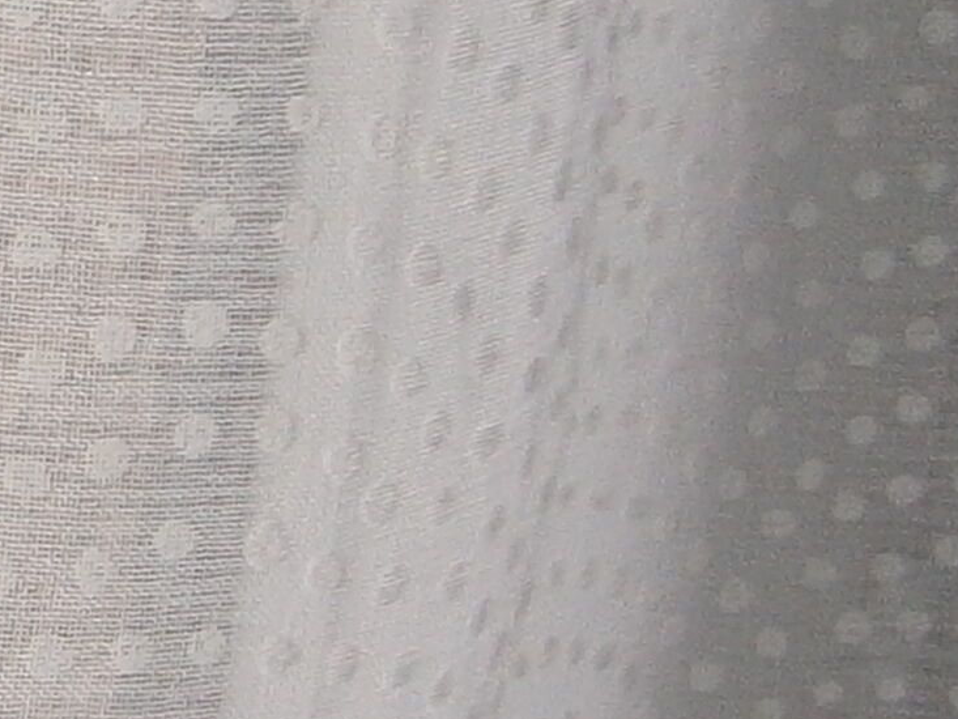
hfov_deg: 11.6
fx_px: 4207
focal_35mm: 152
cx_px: -1017
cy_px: 309
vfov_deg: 9.8
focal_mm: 4.7
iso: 125
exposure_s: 1/30
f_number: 2.8
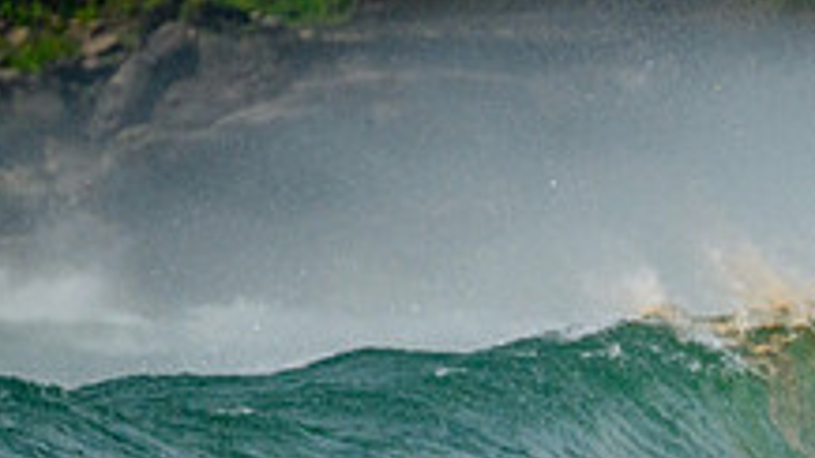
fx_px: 48488
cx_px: 969
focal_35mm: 2244
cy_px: 636
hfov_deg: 1.0
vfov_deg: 0.5
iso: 800
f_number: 11
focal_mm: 800
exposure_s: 1/2500
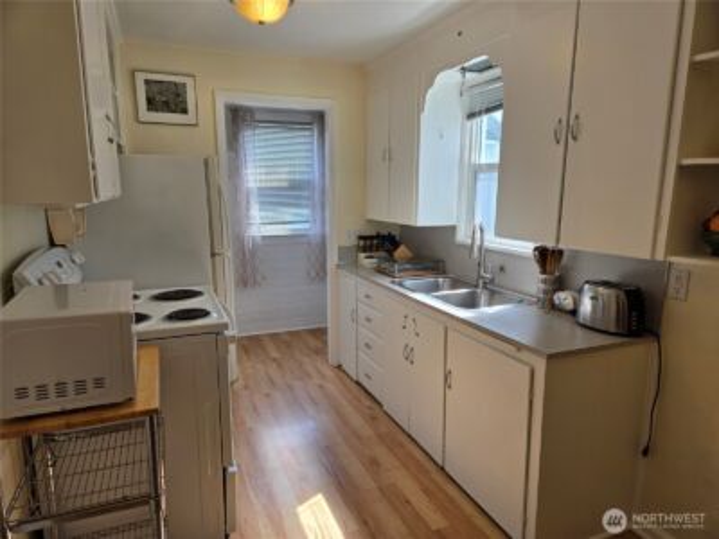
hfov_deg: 73.9
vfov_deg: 58.9
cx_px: 360
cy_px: 270
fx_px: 478
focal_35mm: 23
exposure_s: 1/122
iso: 25
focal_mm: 5.4
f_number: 1.8
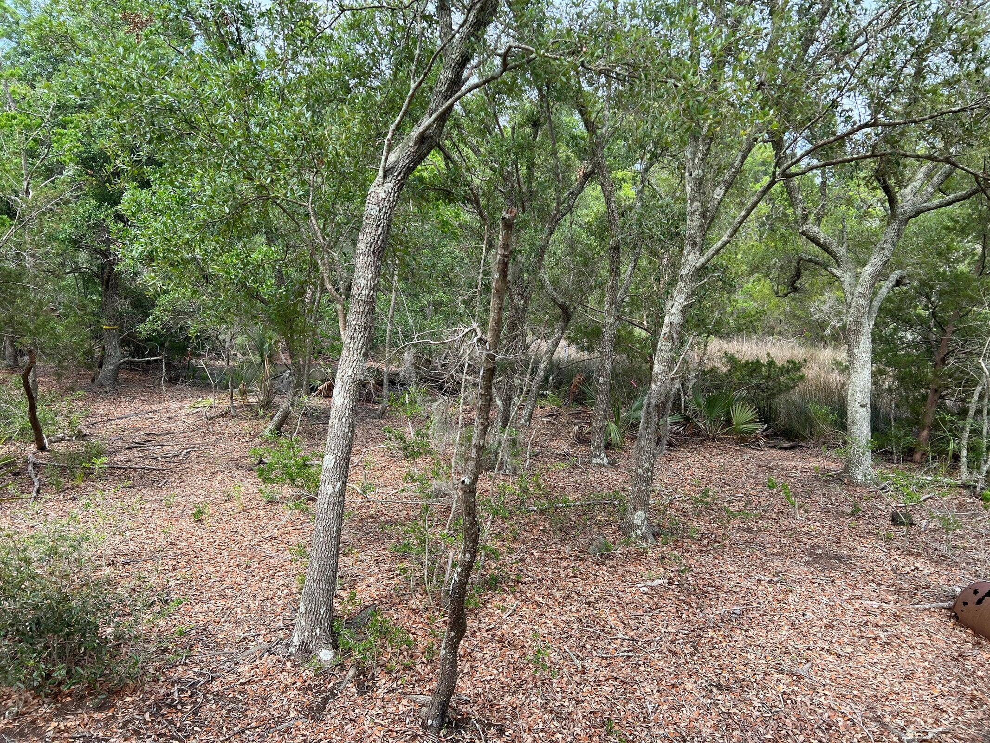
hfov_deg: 67.3
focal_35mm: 26
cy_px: 372
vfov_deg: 53.1
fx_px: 744
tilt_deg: -5.0
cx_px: 495
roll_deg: -0.9
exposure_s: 1/803
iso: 50
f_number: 1.5
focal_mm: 5.7
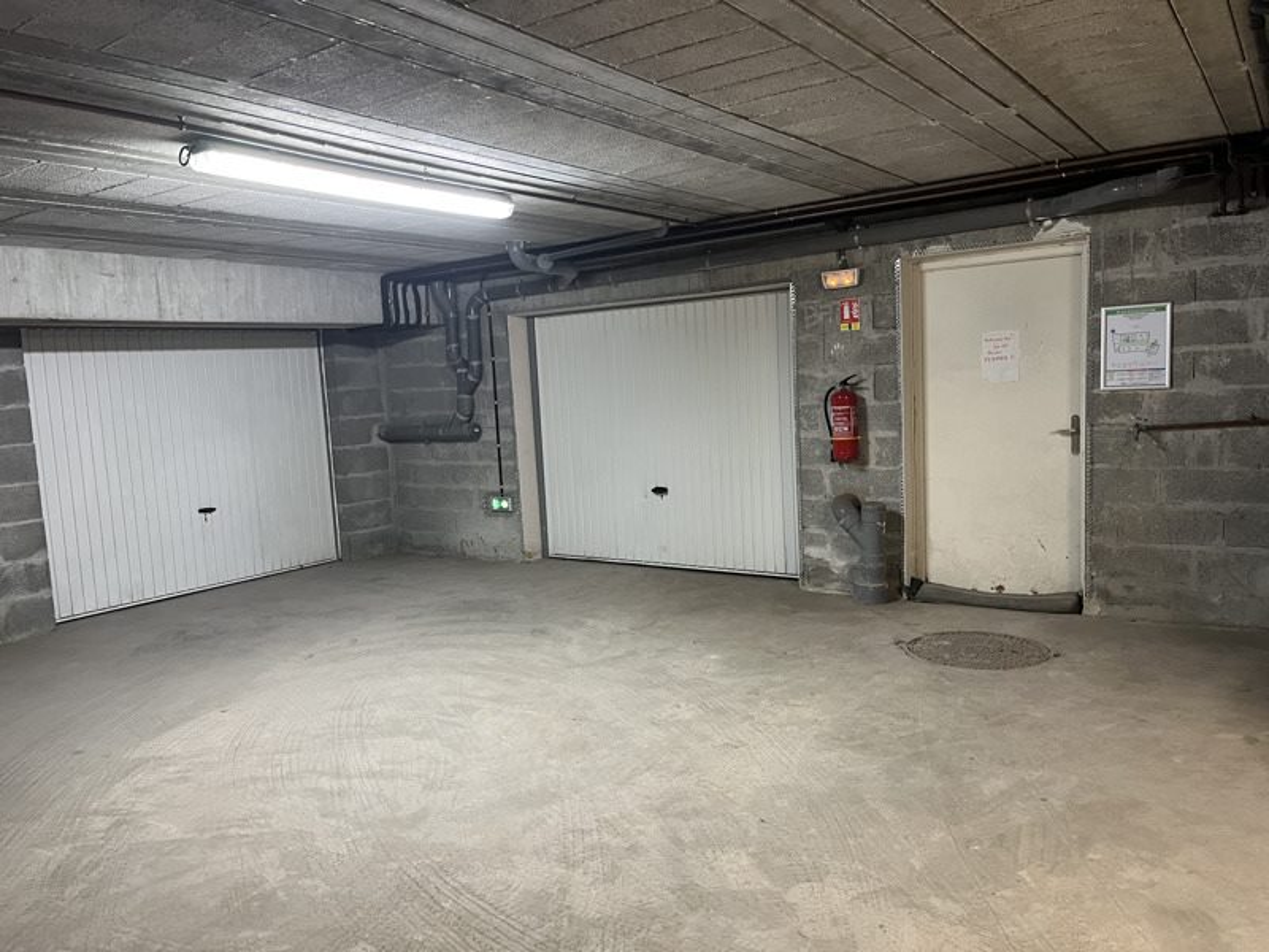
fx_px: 953
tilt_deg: -5.7
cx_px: 634
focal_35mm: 26
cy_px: 476
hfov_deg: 67.3
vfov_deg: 53.1
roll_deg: +3.2
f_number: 1.6
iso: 200
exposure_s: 1/50
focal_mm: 5.1
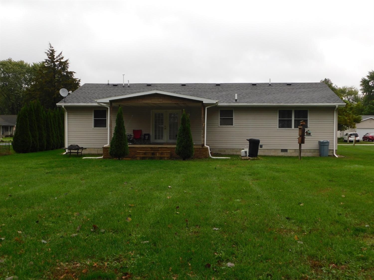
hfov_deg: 46.8
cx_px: 187
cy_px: 140
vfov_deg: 35.9
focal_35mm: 40
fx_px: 432
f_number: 3.6
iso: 125
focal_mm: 7.1
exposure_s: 1/125
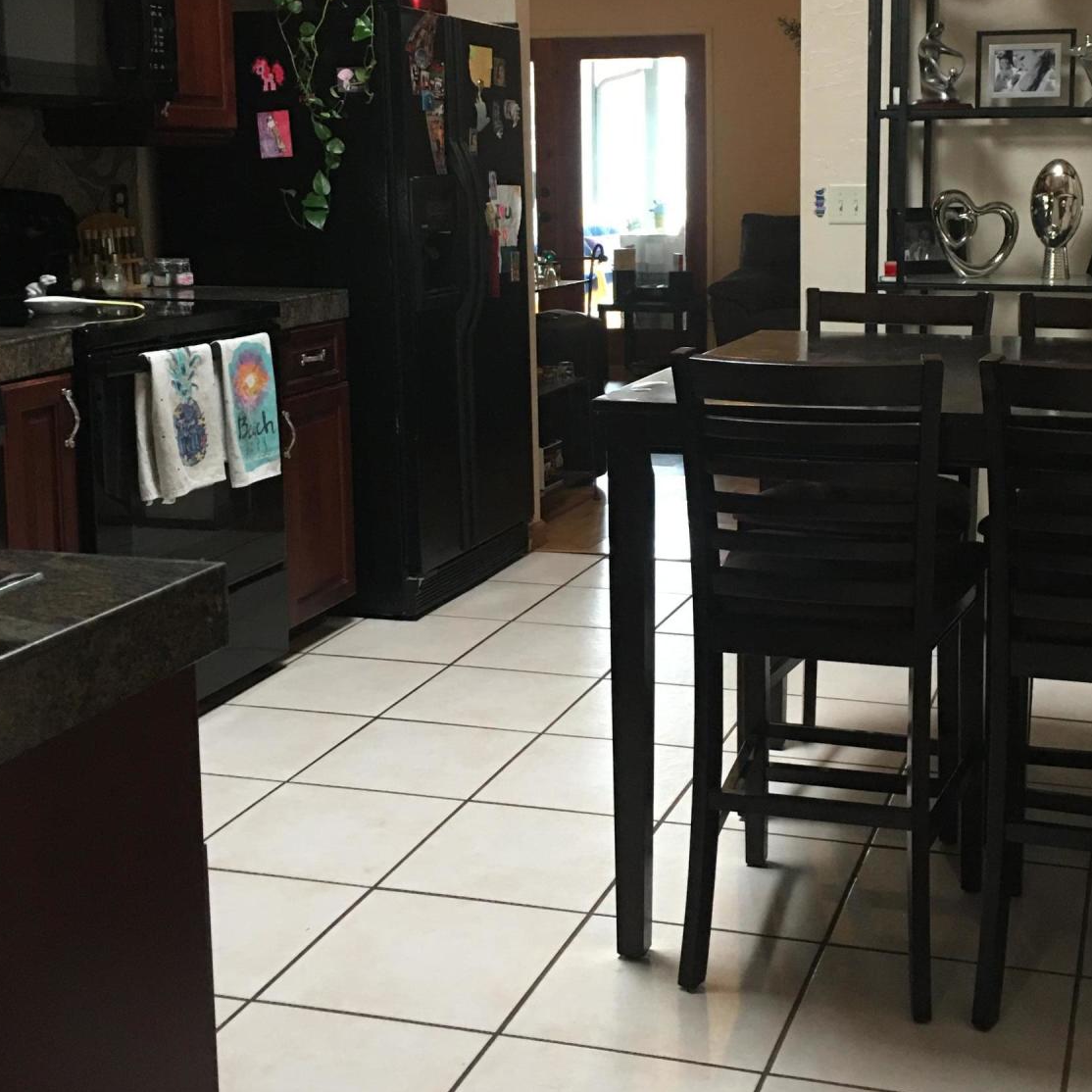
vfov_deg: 36.6
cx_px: 689
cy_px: 404
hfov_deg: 36.6
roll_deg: -0.6
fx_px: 1642
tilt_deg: -6.6
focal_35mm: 46
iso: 100
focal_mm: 4.15
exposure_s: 1/10
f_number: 2.2
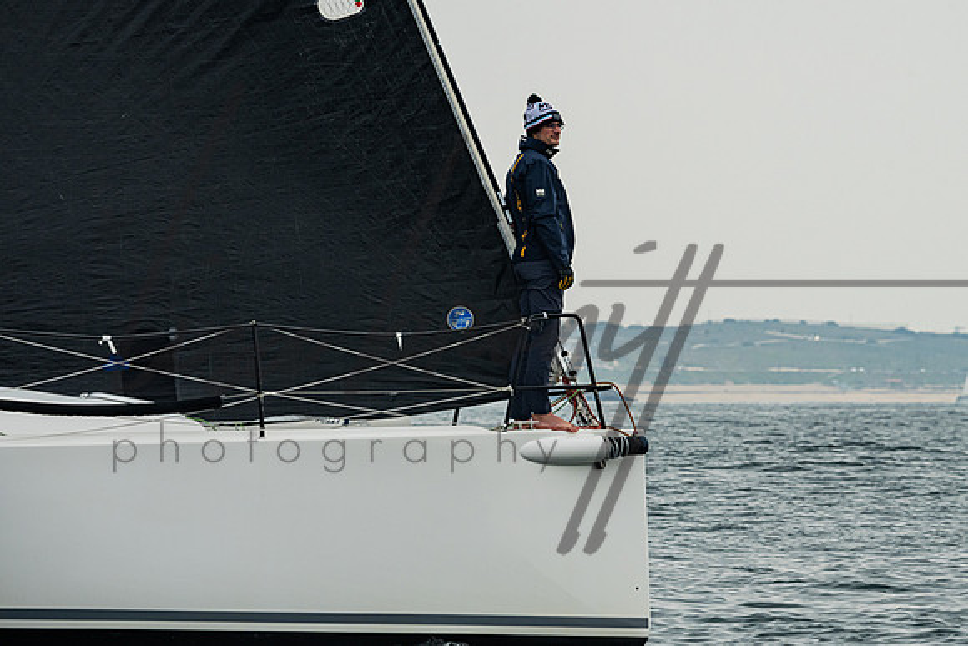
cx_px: 583
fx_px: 8331
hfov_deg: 6.6
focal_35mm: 310
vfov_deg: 4.4
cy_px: 266
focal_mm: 250
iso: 640
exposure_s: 1/1600
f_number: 10
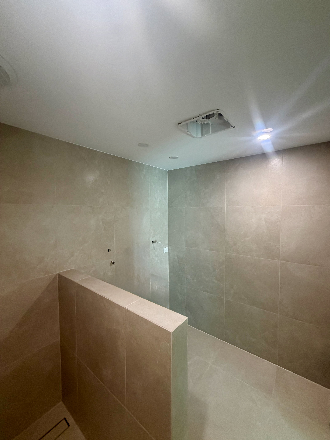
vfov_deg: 102.1
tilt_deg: -1.5
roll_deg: +0.4
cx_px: 165
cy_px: 220
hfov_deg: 85.7
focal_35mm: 14
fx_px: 178
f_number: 2.2
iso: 250
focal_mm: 2.22
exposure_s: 1/100
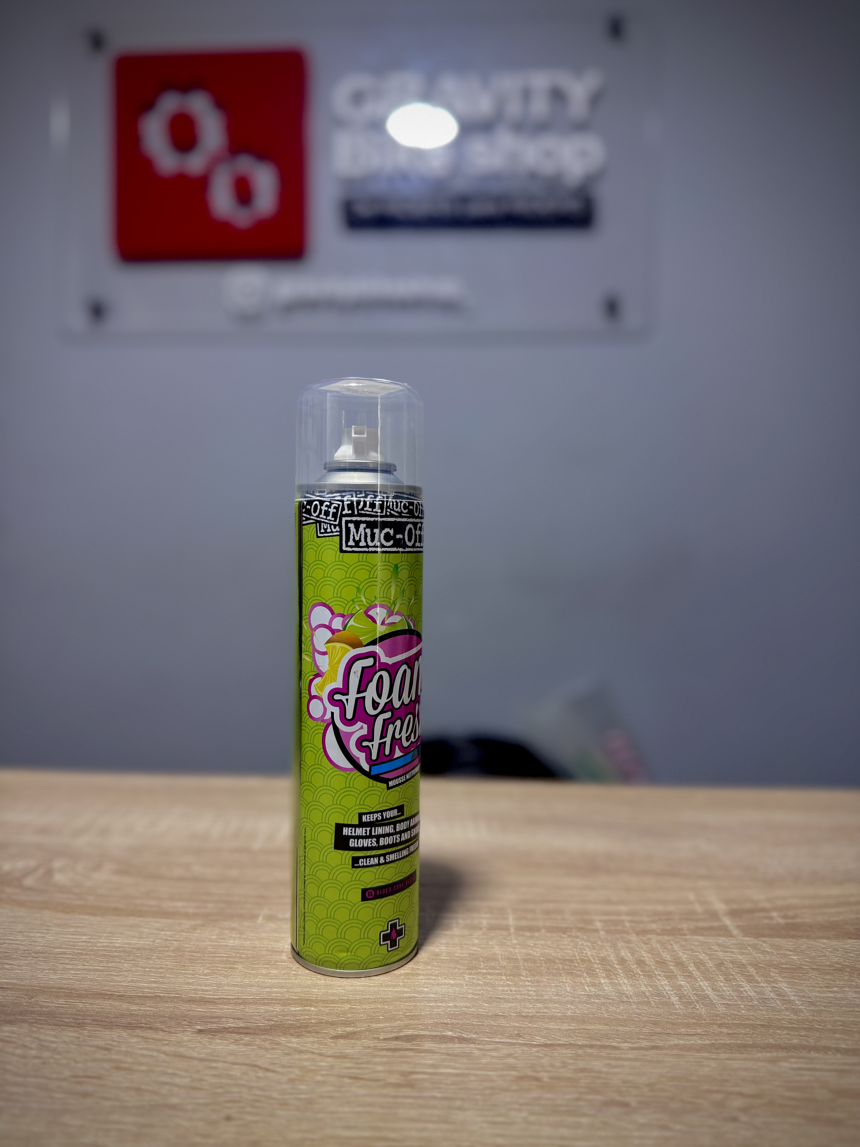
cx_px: 430
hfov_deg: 56.8
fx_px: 795
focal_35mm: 24
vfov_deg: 71.6
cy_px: 574
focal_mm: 6.76
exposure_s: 1/60
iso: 250
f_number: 1.78
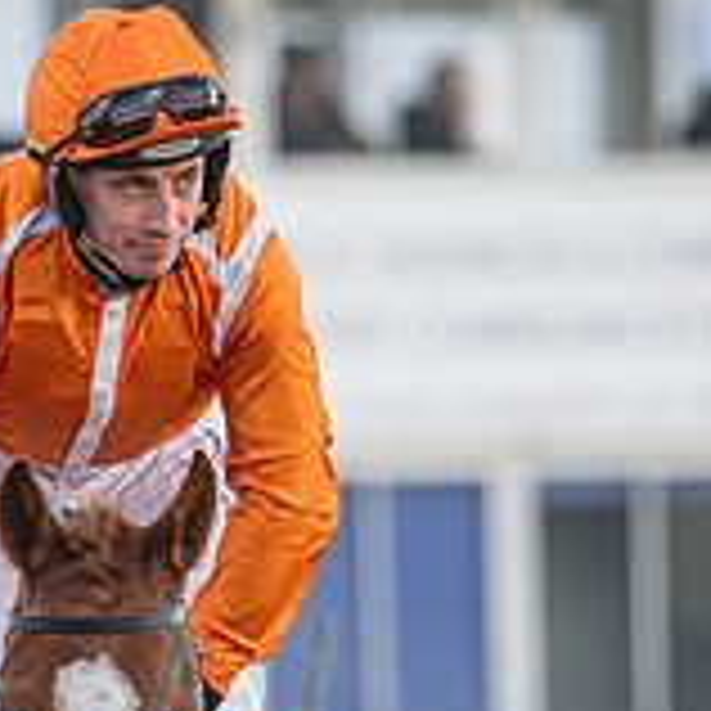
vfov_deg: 1.2
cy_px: 675
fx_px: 33718
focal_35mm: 1451
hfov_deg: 1.2
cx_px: -16
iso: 800
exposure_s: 1/1250
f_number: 5
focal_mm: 400
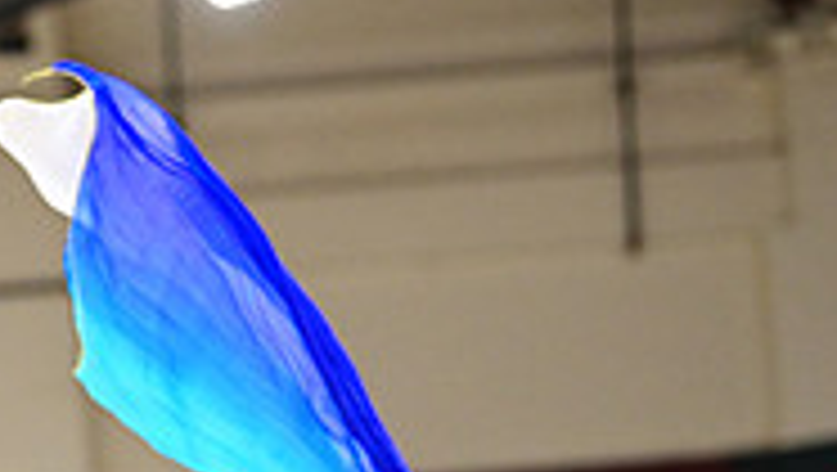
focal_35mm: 228
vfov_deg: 5.3
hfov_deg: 9.3
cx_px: -248
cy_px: 823
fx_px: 5065
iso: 6400
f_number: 3.2
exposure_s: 1/1000
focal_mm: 70
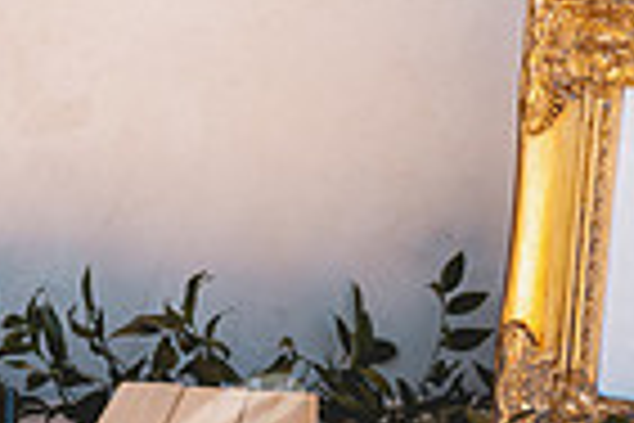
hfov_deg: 13.0
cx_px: 45
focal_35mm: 156
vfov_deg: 8.8
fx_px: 2747
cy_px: 122
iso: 64
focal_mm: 38
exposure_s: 1/160
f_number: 2.8
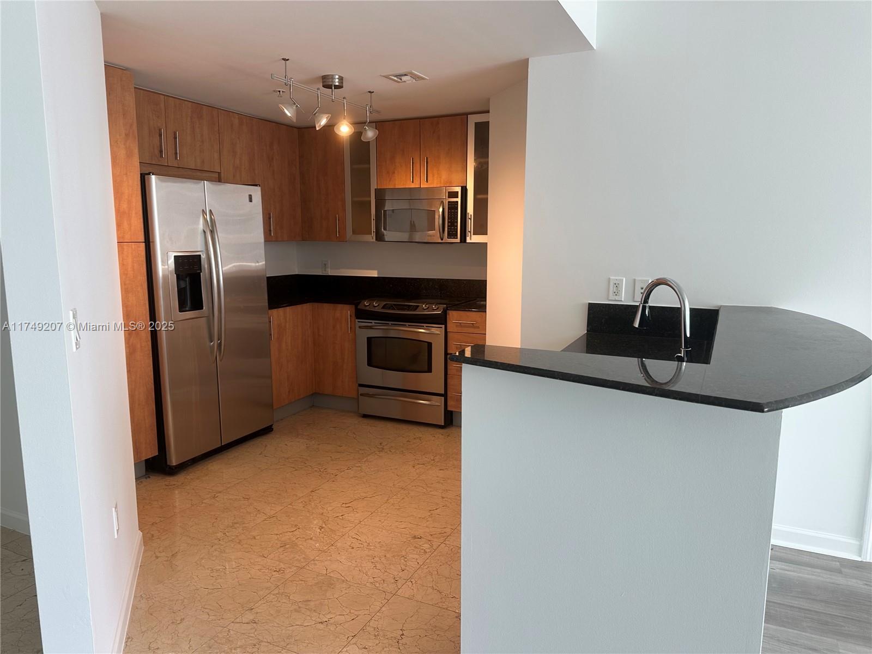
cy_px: 327
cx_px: 436
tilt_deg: -8.5
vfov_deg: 56.8
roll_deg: -0.7
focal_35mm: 24
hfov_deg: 71.6
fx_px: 605
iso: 80
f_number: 1.78
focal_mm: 6.86
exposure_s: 1/121
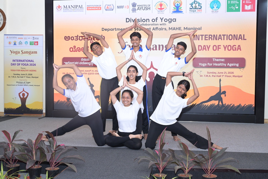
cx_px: 134
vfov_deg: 29.2
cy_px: 90
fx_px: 342
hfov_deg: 42.7
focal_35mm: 46
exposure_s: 1/160
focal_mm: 46
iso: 2500
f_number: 8
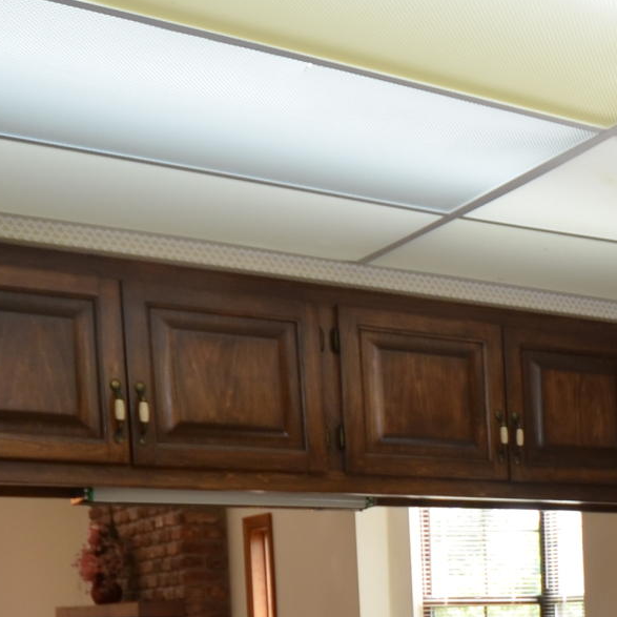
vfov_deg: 24.9
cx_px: 873
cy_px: 653
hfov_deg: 22.6
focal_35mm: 65
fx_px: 1311
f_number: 4
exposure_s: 1/60
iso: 200
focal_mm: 10
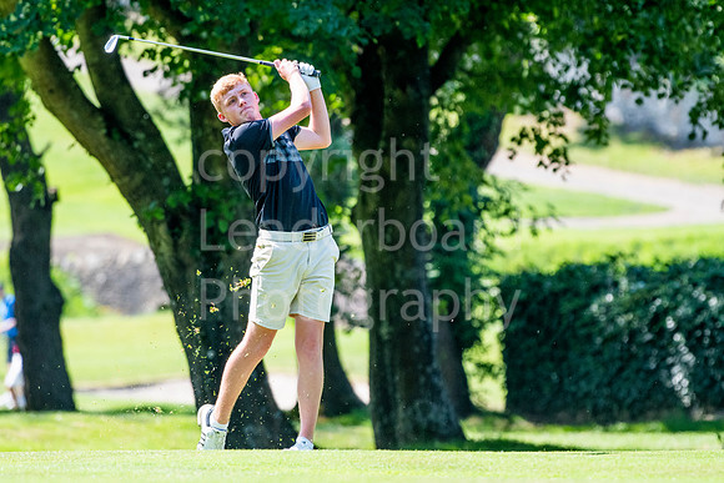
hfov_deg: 4.0
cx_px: 362
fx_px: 10259
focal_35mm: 510
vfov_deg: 2.7
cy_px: 242
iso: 800
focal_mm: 340
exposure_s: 1/1250
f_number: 5.6
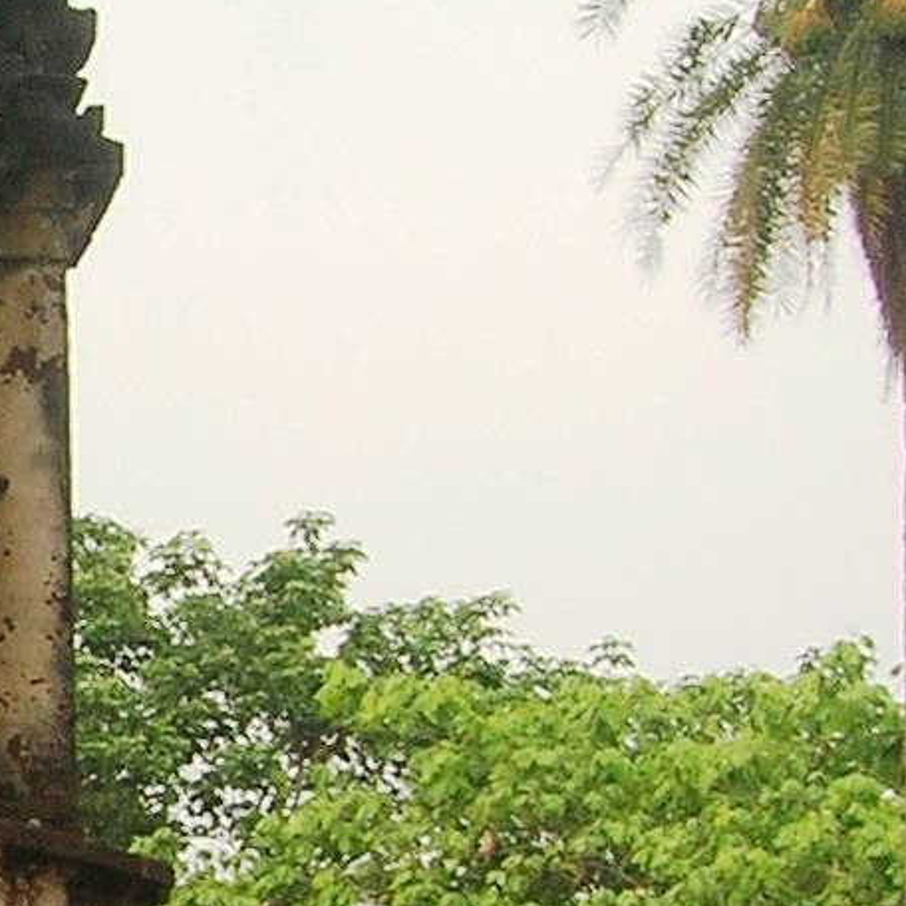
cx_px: -626
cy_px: 709
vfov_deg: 10.2
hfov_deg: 9.8
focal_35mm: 171
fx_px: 5064
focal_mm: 5.7
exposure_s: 1/76.6
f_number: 4.9
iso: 50
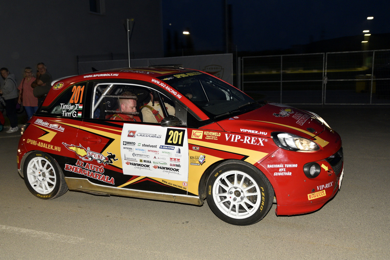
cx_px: 195
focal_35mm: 32
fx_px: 347
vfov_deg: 41.1
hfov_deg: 58.7
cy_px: 130
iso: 1250
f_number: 5
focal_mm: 32
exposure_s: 1/160
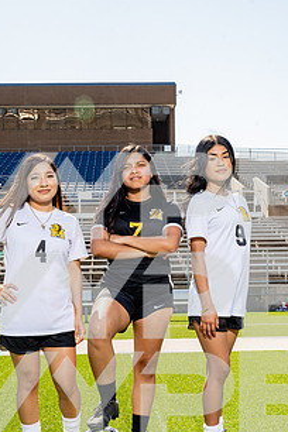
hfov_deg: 27.0
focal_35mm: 50
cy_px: 296
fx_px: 600
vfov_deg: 39.0
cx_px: 127
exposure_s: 1/250
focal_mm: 34
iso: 320
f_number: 11
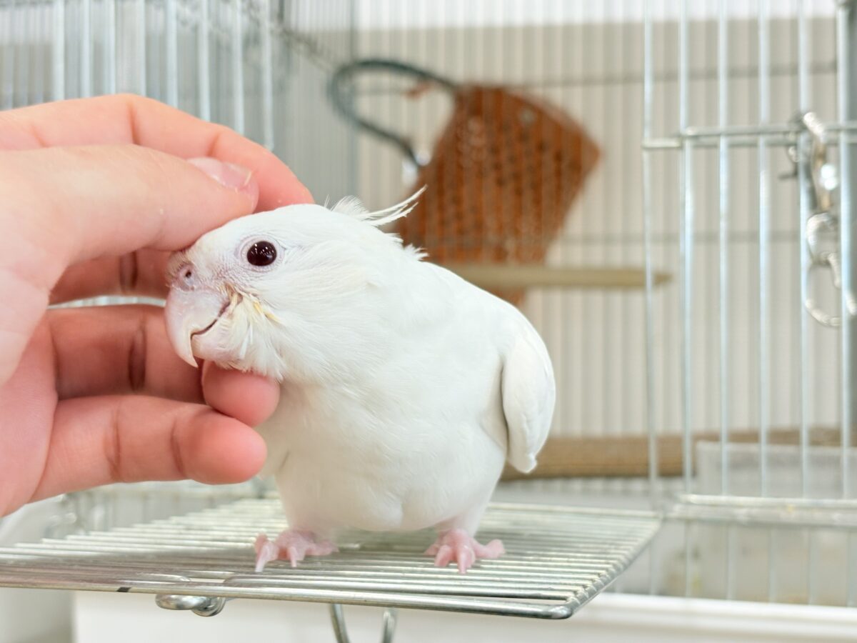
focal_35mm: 52
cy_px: 322
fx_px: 1287
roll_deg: -1.1
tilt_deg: +3.1
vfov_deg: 28.0
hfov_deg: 36.8
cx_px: 428
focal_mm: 5.96
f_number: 1.6
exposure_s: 1/50
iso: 50
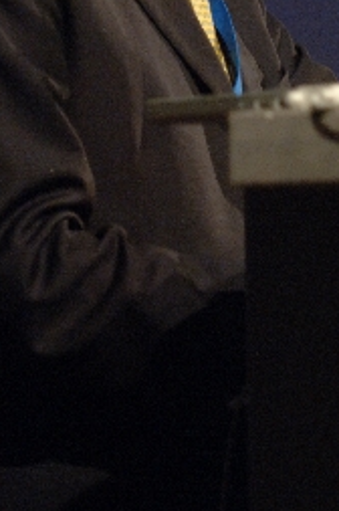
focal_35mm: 463
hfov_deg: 3.0
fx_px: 6557
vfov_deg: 4.4
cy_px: -67
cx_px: 207
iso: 800
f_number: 2.8
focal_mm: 130
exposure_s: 1/80
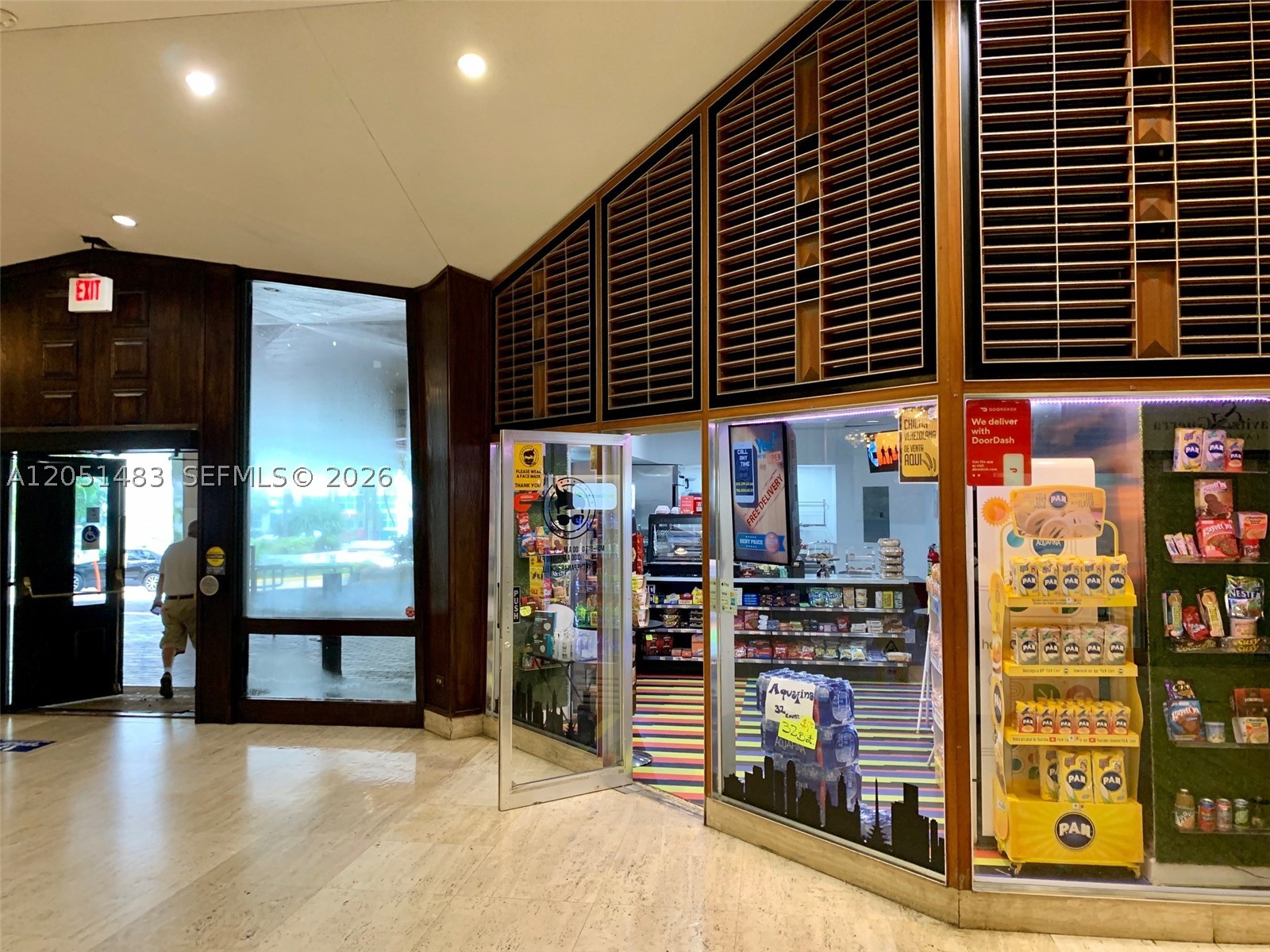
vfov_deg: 53.1
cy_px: 476
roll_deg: +0.2
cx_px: 635
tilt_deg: +1.7
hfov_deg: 67.3
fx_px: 954
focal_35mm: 26
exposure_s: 1/60
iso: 250
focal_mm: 4.25
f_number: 1.8
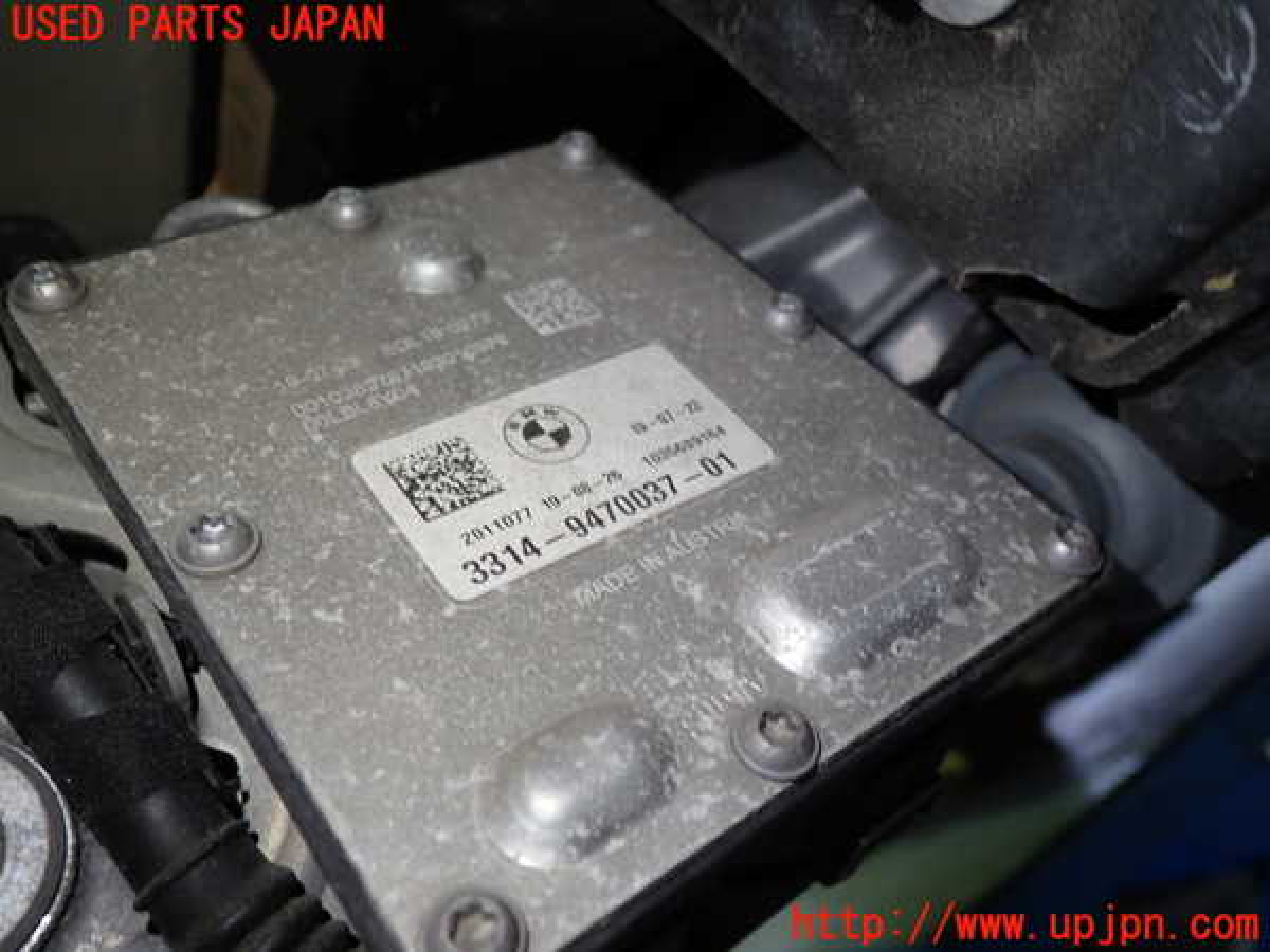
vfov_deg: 46.8
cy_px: 476
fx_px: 1101
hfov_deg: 60.0
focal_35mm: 30
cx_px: 635
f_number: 2.3
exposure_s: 1/30
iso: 200
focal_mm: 5.4
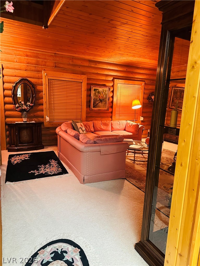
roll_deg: -2.6
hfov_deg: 56.8
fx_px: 185
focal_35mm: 24
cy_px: 133
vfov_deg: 71.6
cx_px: 100
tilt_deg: -10.1
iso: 800
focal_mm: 6.86
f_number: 1.78
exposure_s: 1/60
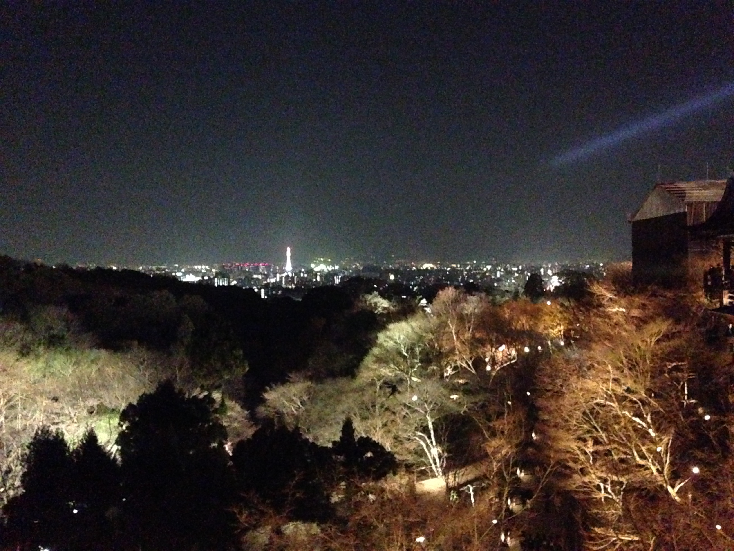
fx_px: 1399
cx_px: 367
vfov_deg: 22.3
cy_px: 276
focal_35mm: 66
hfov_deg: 29.4
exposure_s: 1/15
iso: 3200
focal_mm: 4.12
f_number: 2.4
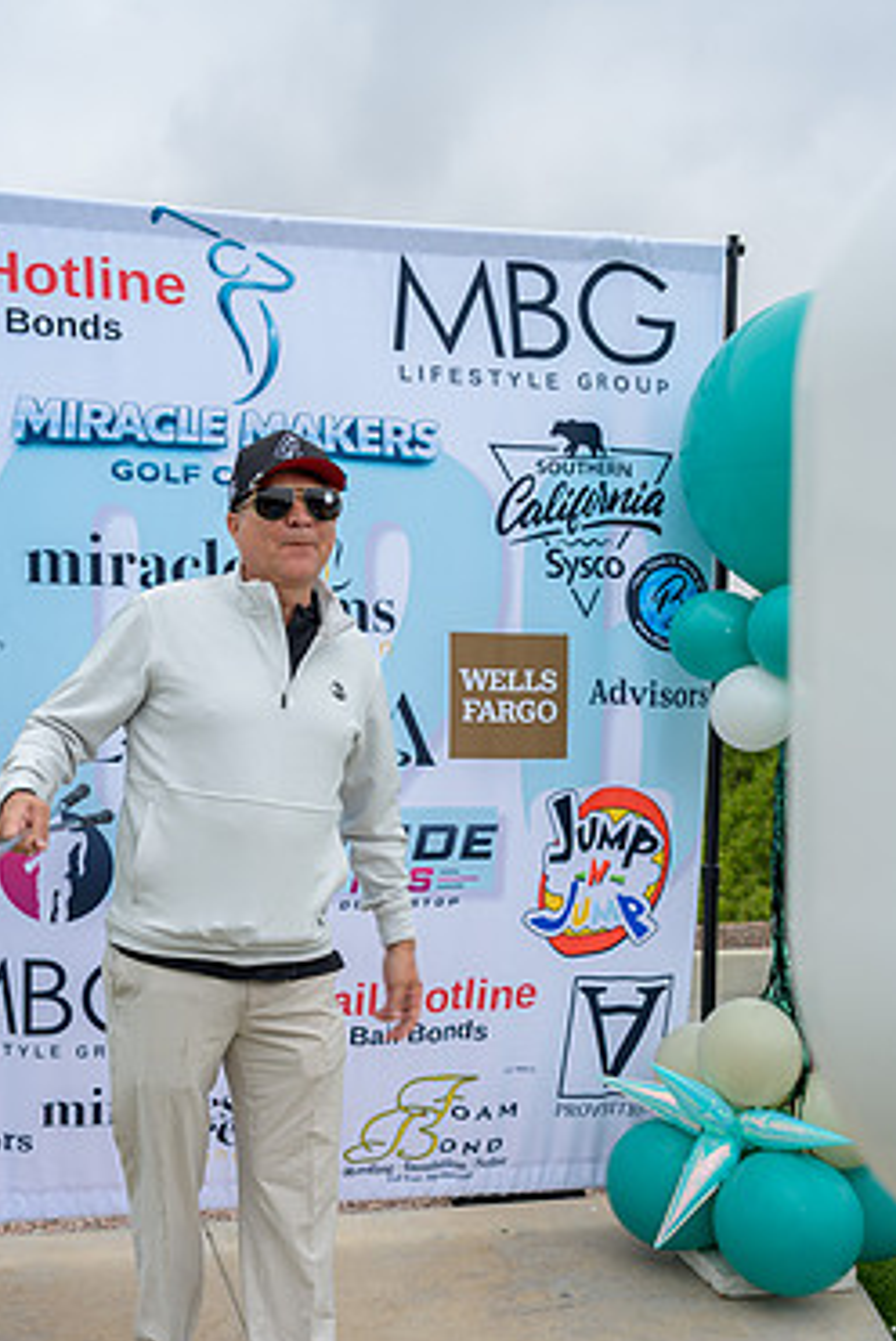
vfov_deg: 48.1
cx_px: 365
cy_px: 810
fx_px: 1490
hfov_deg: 33.4
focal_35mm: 40
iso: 125
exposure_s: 1/200
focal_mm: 33
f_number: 4
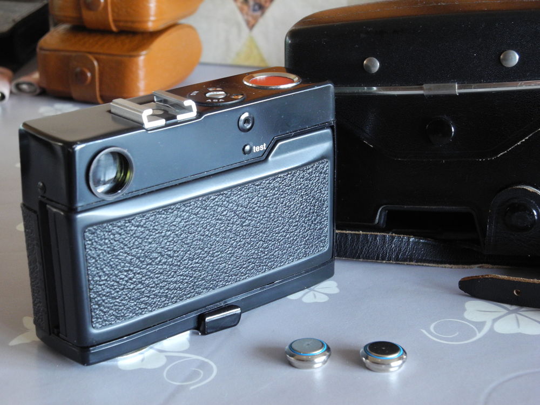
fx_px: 1186
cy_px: 202
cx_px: 270
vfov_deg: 19.4
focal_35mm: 76
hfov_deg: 25.7
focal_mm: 16.3
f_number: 4
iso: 400
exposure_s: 1/12.3
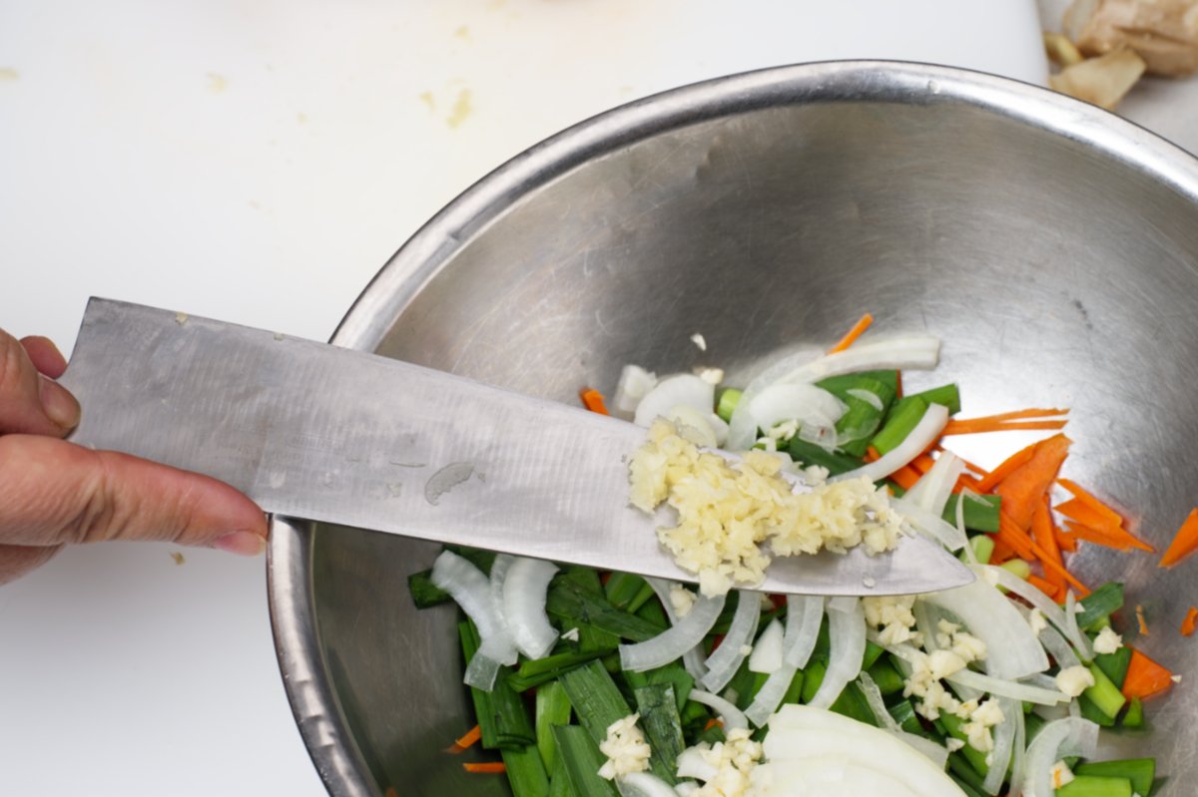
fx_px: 2328
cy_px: 398
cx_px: 599
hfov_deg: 28.9
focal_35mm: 70
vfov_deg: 19.4
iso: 200
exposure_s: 1/80
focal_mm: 70
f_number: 11
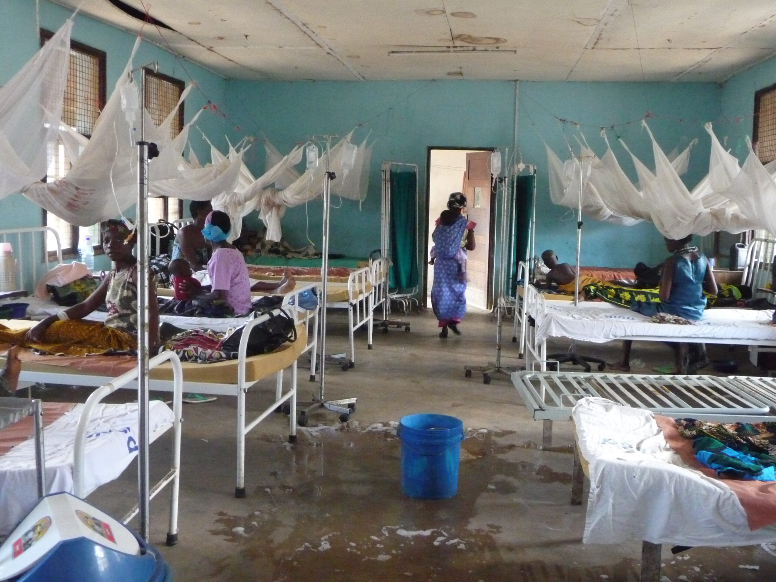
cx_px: 388
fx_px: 897
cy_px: 291
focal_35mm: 40
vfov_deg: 36.0
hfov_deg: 46.8
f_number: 3.9
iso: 800
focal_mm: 6.7
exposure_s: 1/25
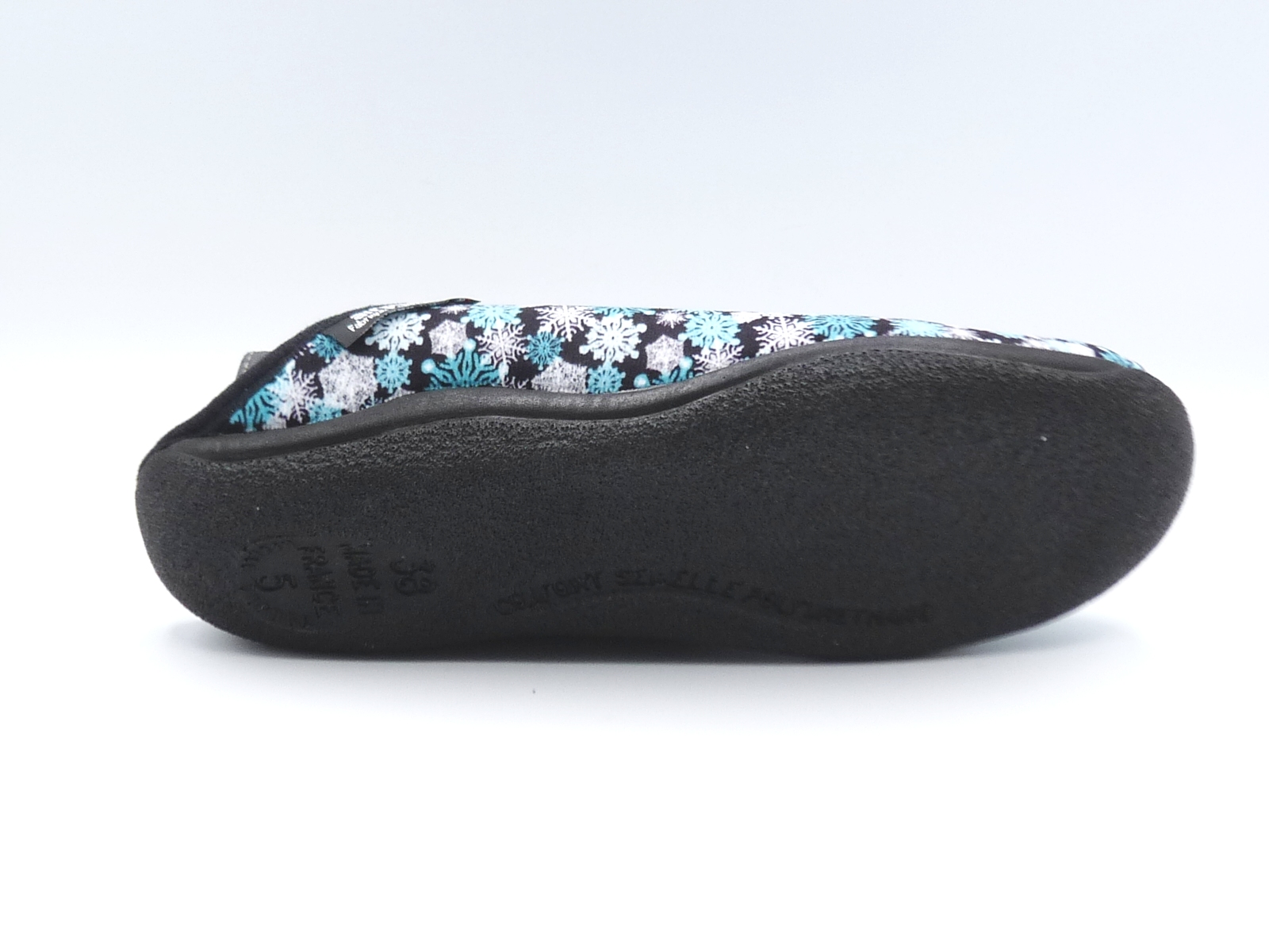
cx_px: 634
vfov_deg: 23.3
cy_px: 476
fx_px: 2310
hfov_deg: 30.7
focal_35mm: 63
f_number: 4
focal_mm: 6.4
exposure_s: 1/160
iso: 100
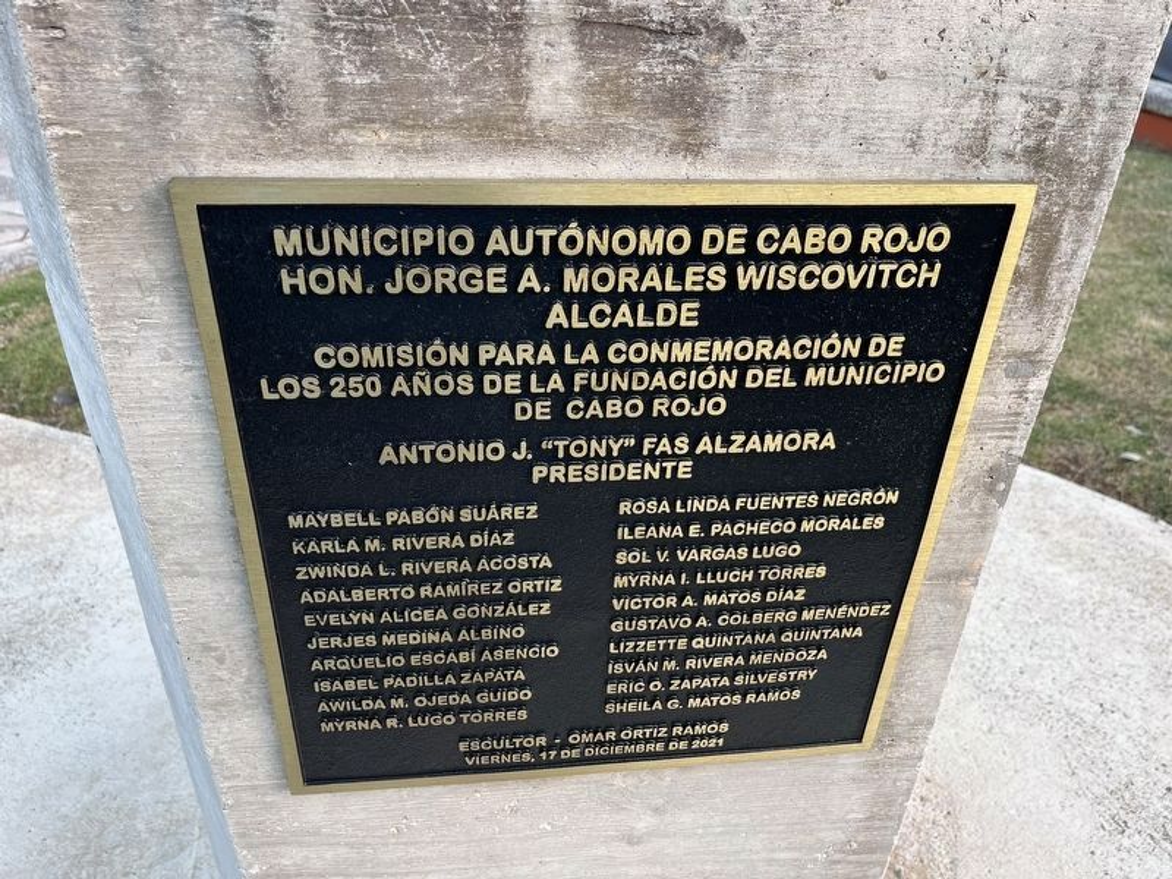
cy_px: 440
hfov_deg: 67.3
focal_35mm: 26
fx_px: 880
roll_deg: -0.7
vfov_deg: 53.1
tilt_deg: -30.7
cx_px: 586
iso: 40
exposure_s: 1/158
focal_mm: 5.1
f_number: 1.6
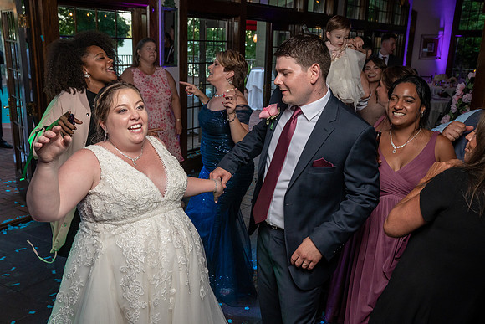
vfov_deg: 37.9
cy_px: 162
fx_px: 472
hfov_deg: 54.4
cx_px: 242
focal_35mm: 35
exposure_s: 1/200
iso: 2000
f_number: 5.6
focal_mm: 35
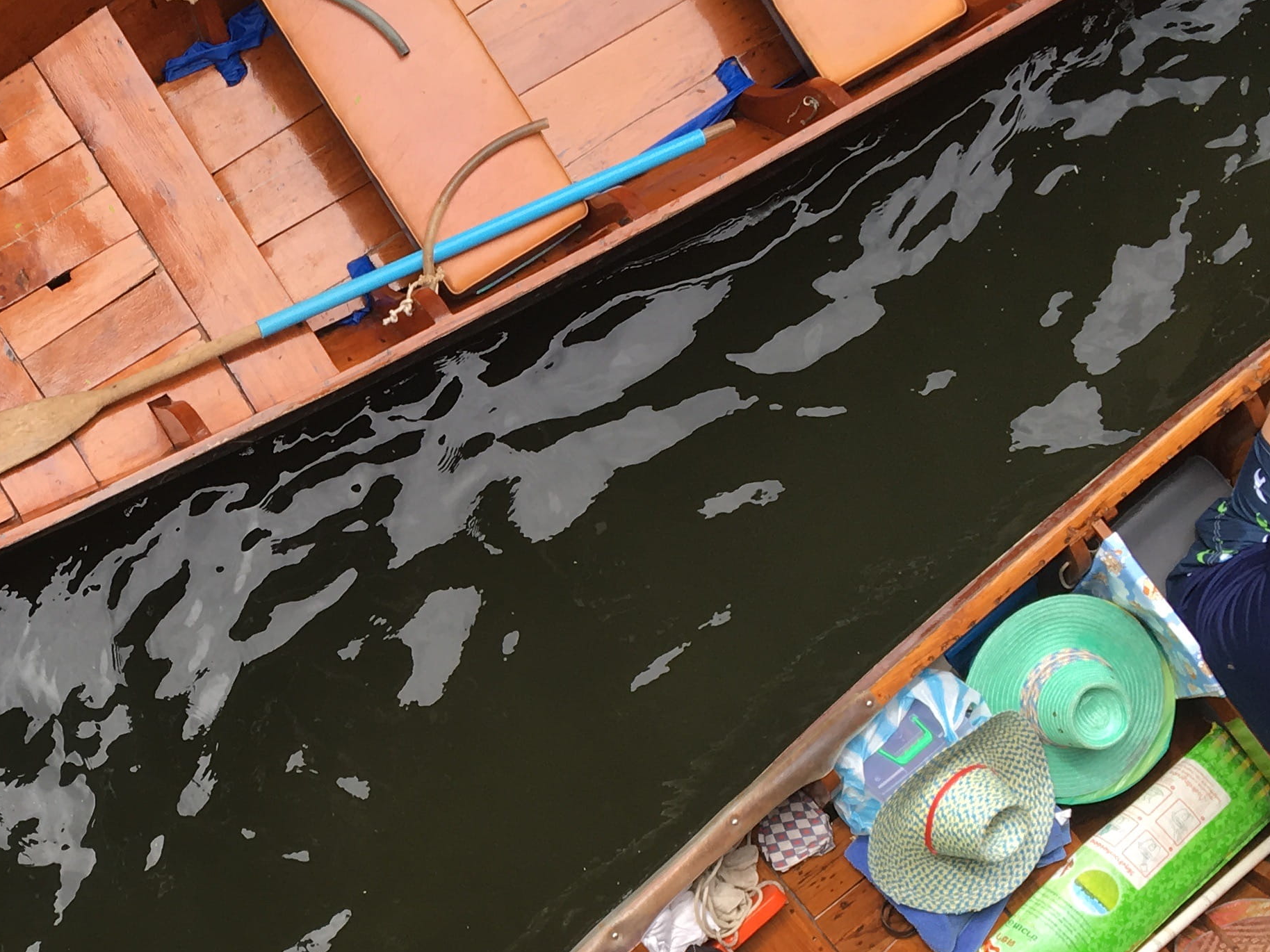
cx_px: 215
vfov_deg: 22.6
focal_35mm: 64
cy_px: 750
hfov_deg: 29.4
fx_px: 2348
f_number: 2.2
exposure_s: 1/375
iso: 25
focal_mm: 4.15
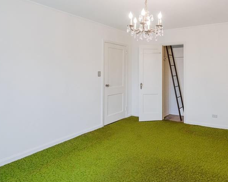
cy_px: 67
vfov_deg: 58.0
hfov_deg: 65.9
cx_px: 171
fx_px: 162
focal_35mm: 24
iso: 2000
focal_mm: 10
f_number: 7.1
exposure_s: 1/60
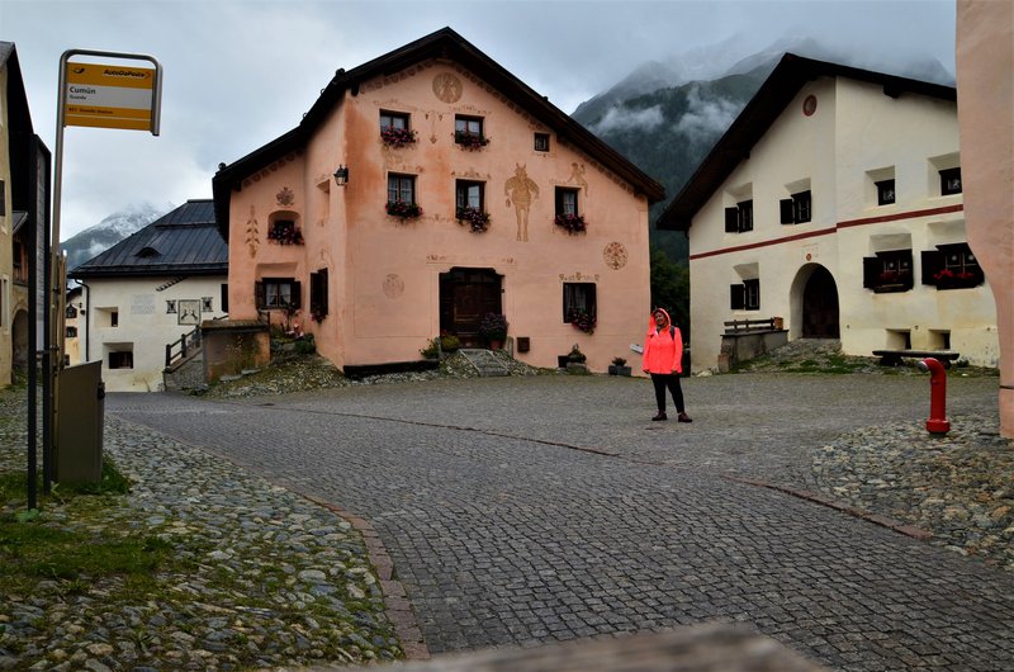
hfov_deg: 67.5
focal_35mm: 27
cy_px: 336
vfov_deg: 47.7
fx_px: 759
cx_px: 507
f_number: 10
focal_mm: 18
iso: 320
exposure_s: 1/200
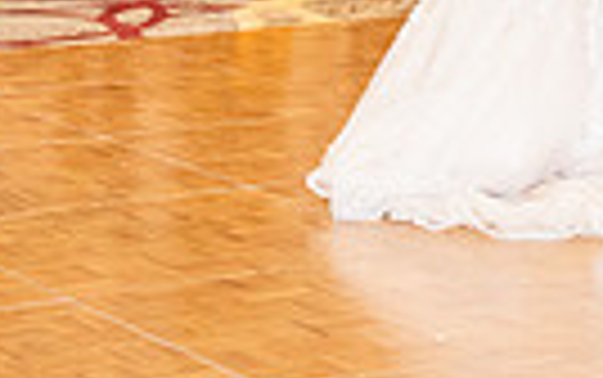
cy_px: -322
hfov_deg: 12.4
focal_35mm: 168
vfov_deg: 7.6
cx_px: 446
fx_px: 2763
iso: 1600
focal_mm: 38
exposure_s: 1/80
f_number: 2.8
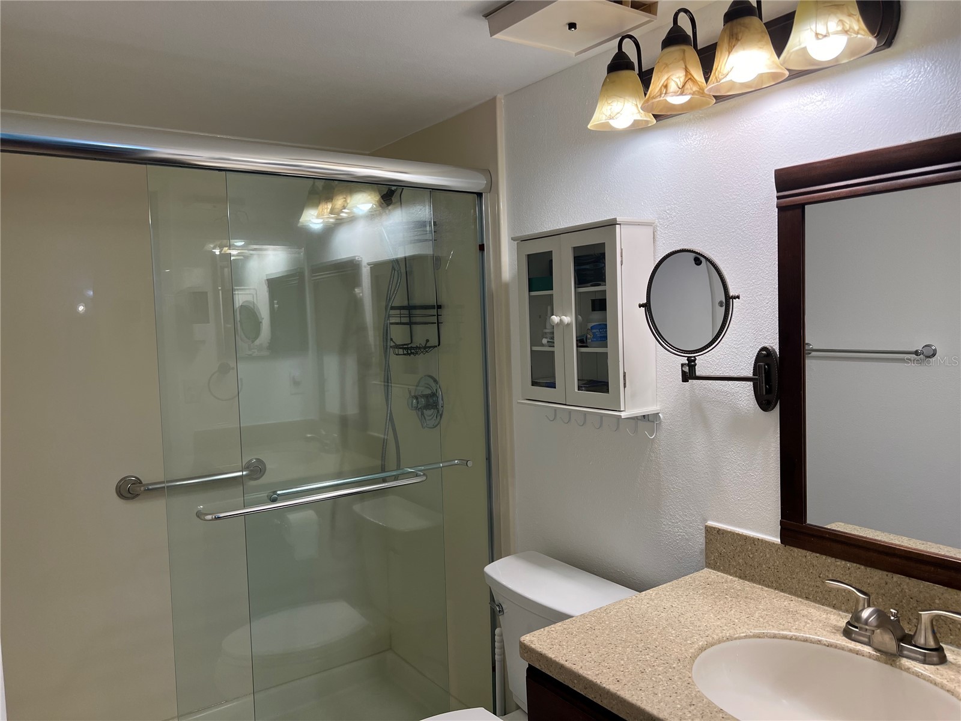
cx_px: 480
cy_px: 360
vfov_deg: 53.1
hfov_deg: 67.3
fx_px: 722
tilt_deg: -4.4
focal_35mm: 26
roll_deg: +2.5
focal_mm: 5.7
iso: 64
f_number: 1.5
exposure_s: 1/165
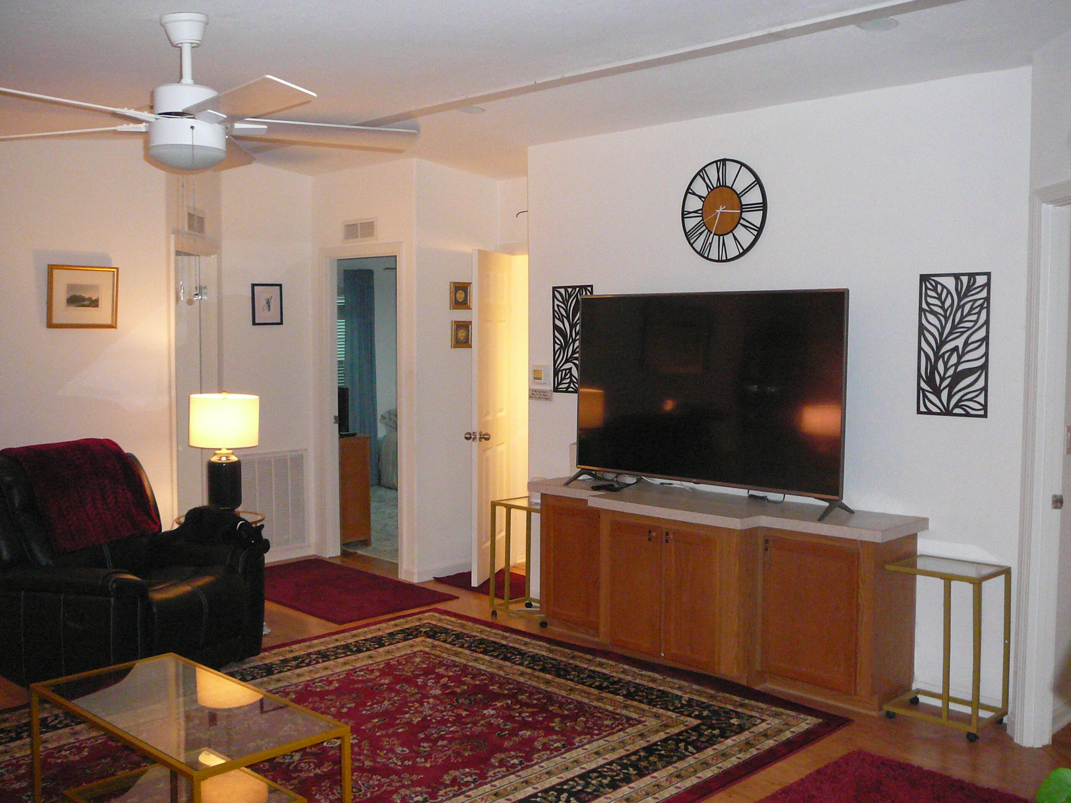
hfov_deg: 52.6
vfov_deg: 40.7
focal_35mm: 35
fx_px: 1083
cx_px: 536
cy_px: 402
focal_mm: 5.2
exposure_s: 1/30
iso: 400
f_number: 2.8
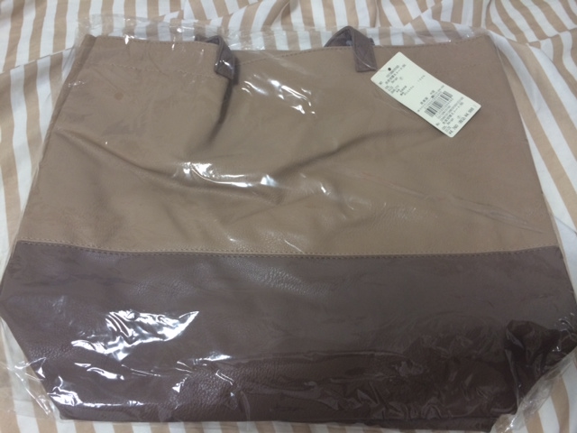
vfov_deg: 46.8
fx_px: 500
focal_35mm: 30
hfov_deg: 60.0
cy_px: 216
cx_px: 288
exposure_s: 1/30
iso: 100
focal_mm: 4.12
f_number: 2.2
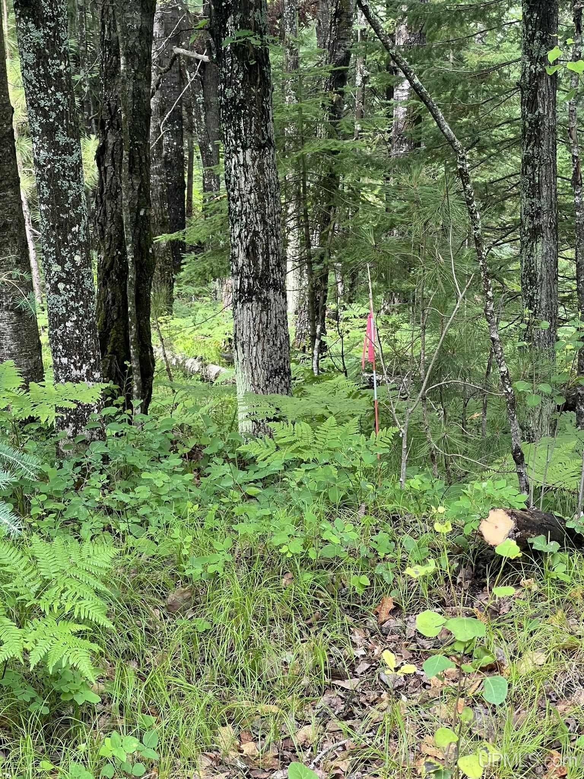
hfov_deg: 19.1
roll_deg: +2.1
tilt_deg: -11.4
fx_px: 1732
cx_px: 292
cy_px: 390
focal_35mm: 77
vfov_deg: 25.3
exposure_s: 1/99
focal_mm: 9
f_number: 2.8
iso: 100
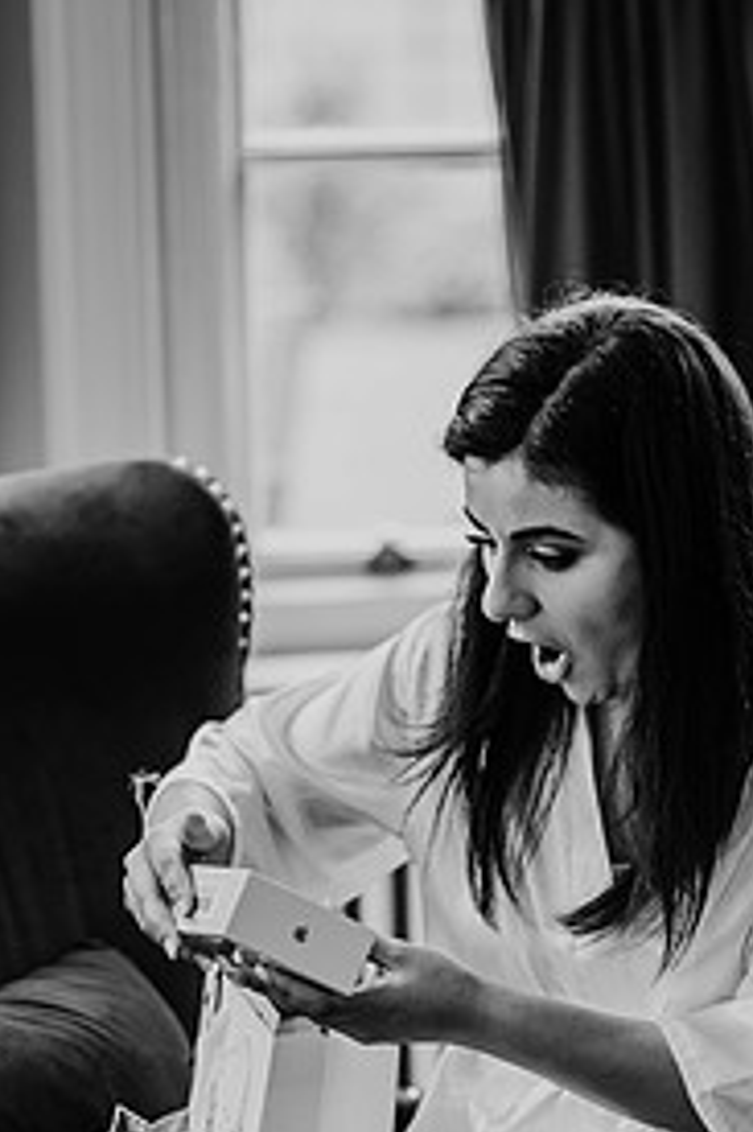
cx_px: 562
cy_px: 877
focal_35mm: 139
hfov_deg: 9.8
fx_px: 4366
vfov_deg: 14.7
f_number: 1.8
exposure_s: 1/160
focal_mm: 85
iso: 360
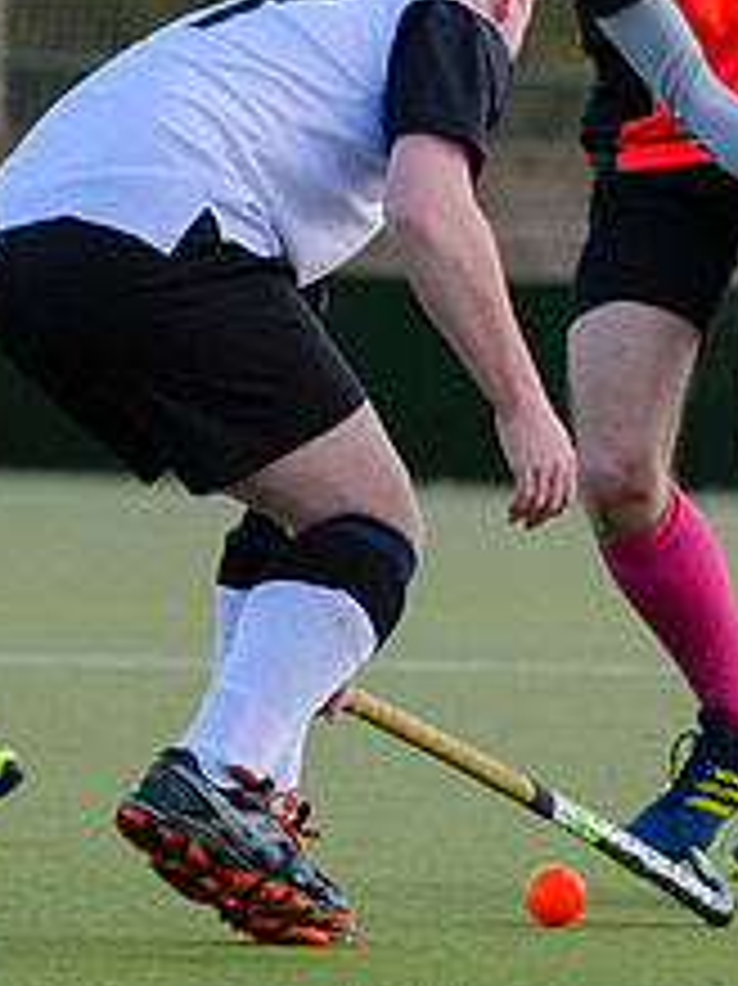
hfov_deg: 2.2
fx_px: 18865
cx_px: 1041
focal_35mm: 663
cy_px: 264
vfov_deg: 3.0
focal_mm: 150
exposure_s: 1/1250
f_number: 4
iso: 500
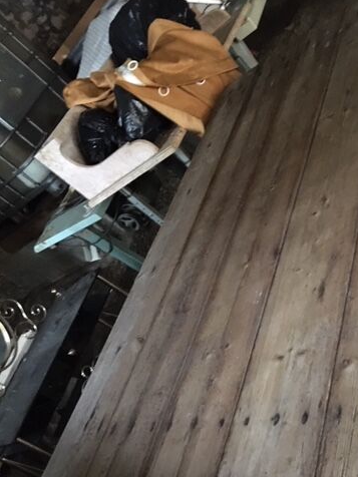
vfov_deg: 47.8
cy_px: 253
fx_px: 538
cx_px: 240
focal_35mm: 39
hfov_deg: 36.4
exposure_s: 1/17
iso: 800
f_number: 2.2
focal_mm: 4.15
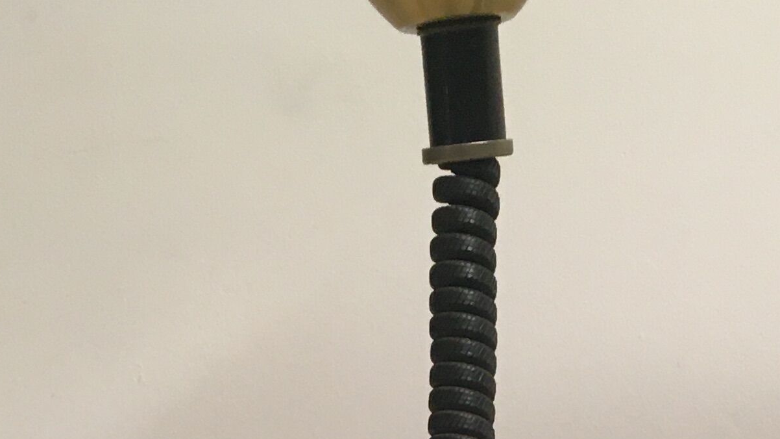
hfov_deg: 20.1
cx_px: 257
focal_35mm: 106
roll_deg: +1.1
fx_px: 2192
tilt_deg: -2.9
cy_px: 1070
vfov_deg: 10.0
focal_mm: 4.15
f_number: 2.2
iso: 100
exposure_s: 1/33
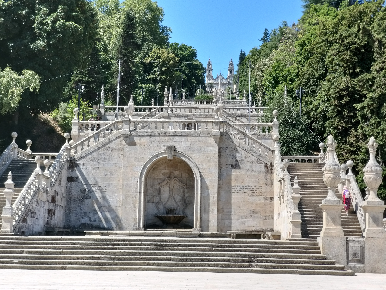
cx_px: 190
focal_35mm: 53
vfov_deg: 27.5
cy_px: 145
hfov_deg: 36.2
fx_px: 591
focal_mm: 5.54
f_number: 2.4
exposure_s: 1/600
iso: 40
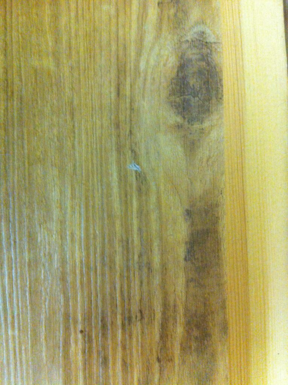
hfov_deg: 40.6
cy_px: 192
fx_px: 389
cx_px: 144
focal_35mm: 35
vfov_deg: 52.7
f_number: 2.8
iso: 500
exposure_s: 1/15
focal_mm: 3.85
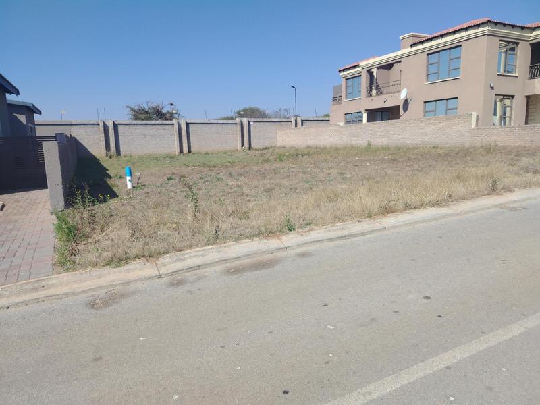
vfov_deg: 56.8
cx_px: 270
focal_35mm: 24
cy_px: 202
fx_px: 374
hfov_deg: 71.6
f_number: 1.75
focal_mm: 5.25
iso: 100
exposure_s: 1/775
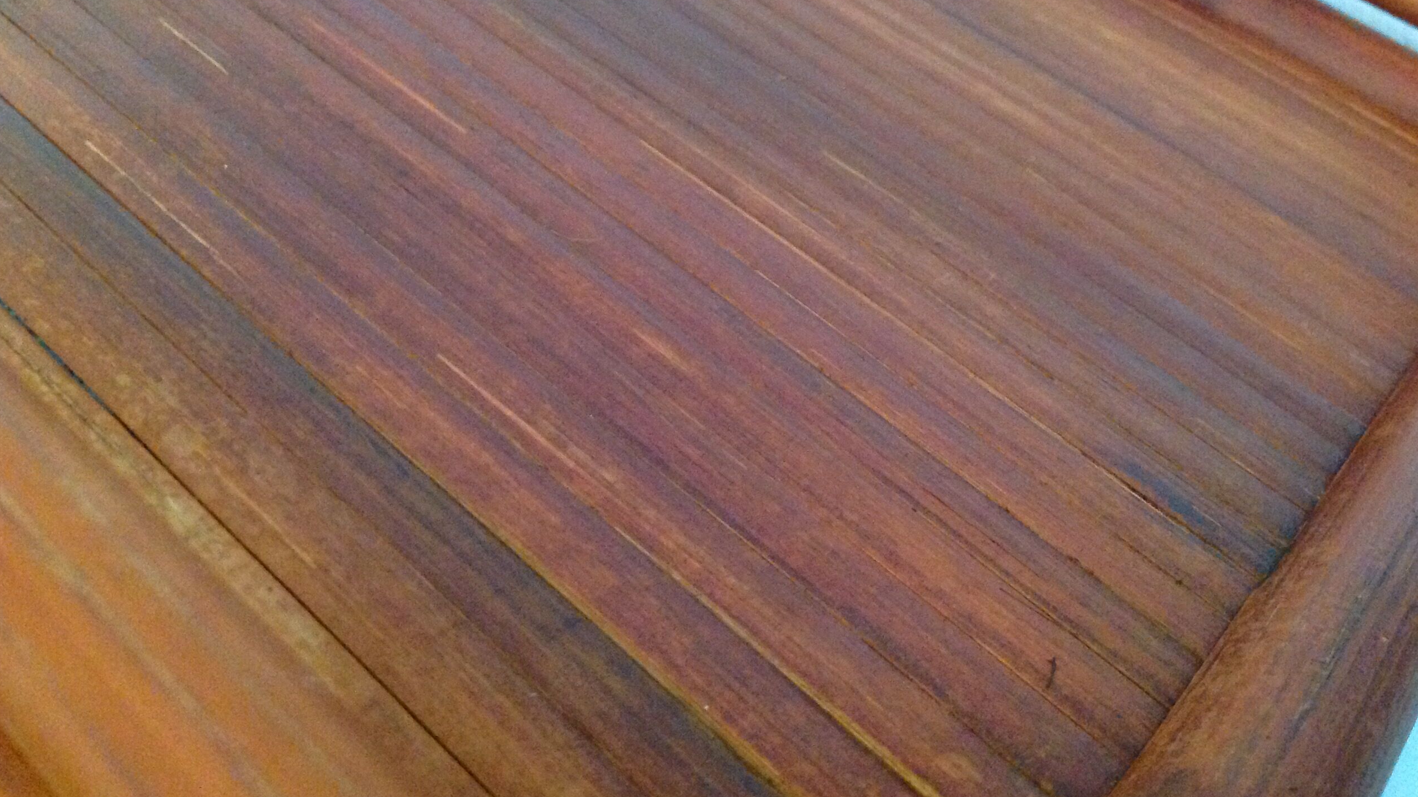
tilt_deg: -34.4
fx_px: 1466
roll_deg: -20.6
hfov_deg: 51.6
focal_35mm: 39
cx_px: 711
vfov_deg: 30.4
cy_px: 337
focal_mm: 4.28
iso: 800
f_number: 2.4
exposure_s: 1/17
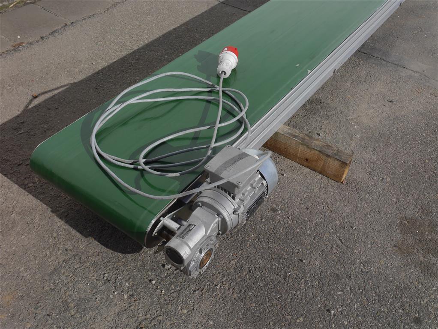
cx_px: 219
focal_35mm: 36
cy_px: 164
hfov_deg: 51.3
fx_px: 456
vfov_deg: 39.7
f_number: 10
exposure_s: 1/500
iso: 160
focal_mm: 18
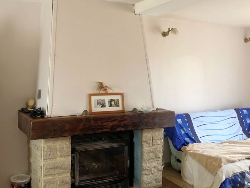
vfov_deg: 36.8
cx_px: 115
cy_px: 85
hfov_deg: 47.8
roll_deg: +0.5
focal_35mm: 39
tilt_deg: -2.4
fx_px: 282
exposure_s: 1/17
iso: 40
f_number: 1.8
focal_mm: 3.99
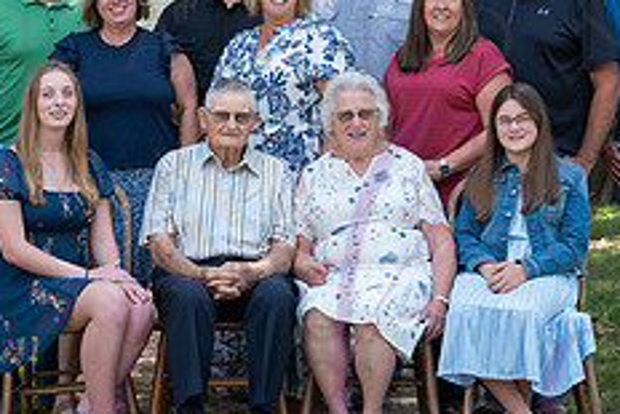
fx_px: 2326
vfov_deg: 10.2
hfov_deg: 15.2
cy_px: 170
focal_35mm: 135
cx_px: 259
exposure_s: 1/200
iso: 400
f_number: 5.6
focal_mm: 54
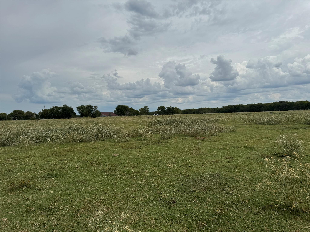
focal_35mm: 24
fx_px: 215
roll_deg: +2.4
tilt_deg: -2.4
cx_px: 155
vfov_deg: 56.8
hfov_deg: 71.6
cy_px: 116
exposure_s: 1/9009
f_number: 1.78
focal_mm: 6.76
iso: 80
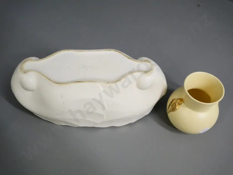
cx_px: 116
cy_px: 88
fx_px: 229
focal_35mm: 34
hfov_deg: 54.0
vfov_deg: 41.8
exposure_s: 1/160
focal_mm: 17
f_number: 5.6
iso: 3200
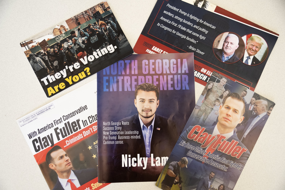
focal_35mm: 35
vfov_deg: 37.9
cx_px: 142
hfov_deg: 54.4
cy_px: 95
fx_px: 277
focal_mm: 35
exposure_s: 1/100
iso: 2500
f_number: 4
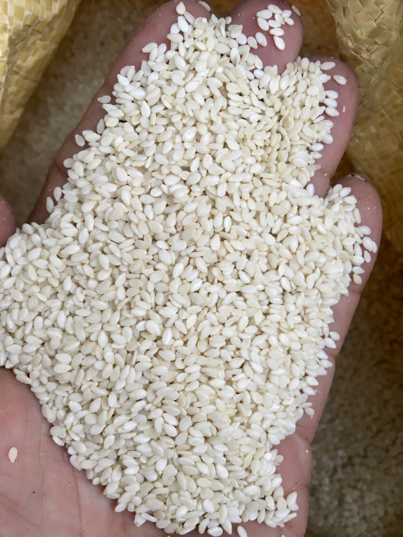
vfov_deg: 61.7
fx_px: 450
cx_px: 202
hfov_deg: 48.2
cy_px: 268
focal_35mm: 29
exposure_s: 1/33
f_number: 2.2
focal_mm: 4.15
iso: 64
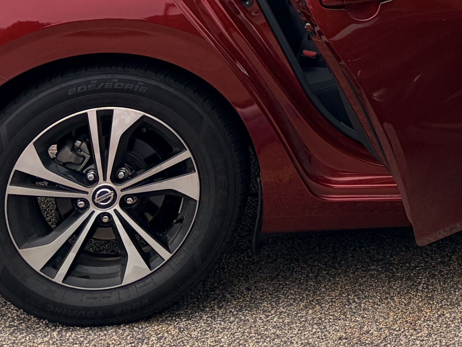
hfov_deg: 17.7
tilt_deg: +1.8
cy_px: -255
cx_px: 689
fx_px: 1335
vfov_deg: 13.4
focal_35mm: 100
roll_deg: -2.1
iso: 50
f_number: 1.6
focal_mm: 5.96
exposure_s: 1/708
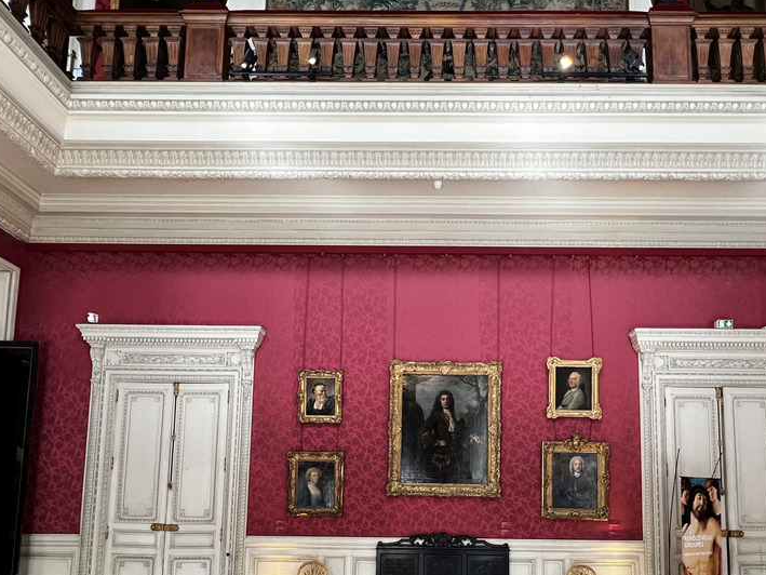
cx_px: 444
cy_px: 464
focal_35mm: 22
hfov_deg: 75.8
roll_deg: -0.5
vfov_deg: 56.5
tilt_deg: +4.8
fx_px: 487
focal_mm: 1.57
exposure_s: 1/92
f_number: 1.8
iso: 250
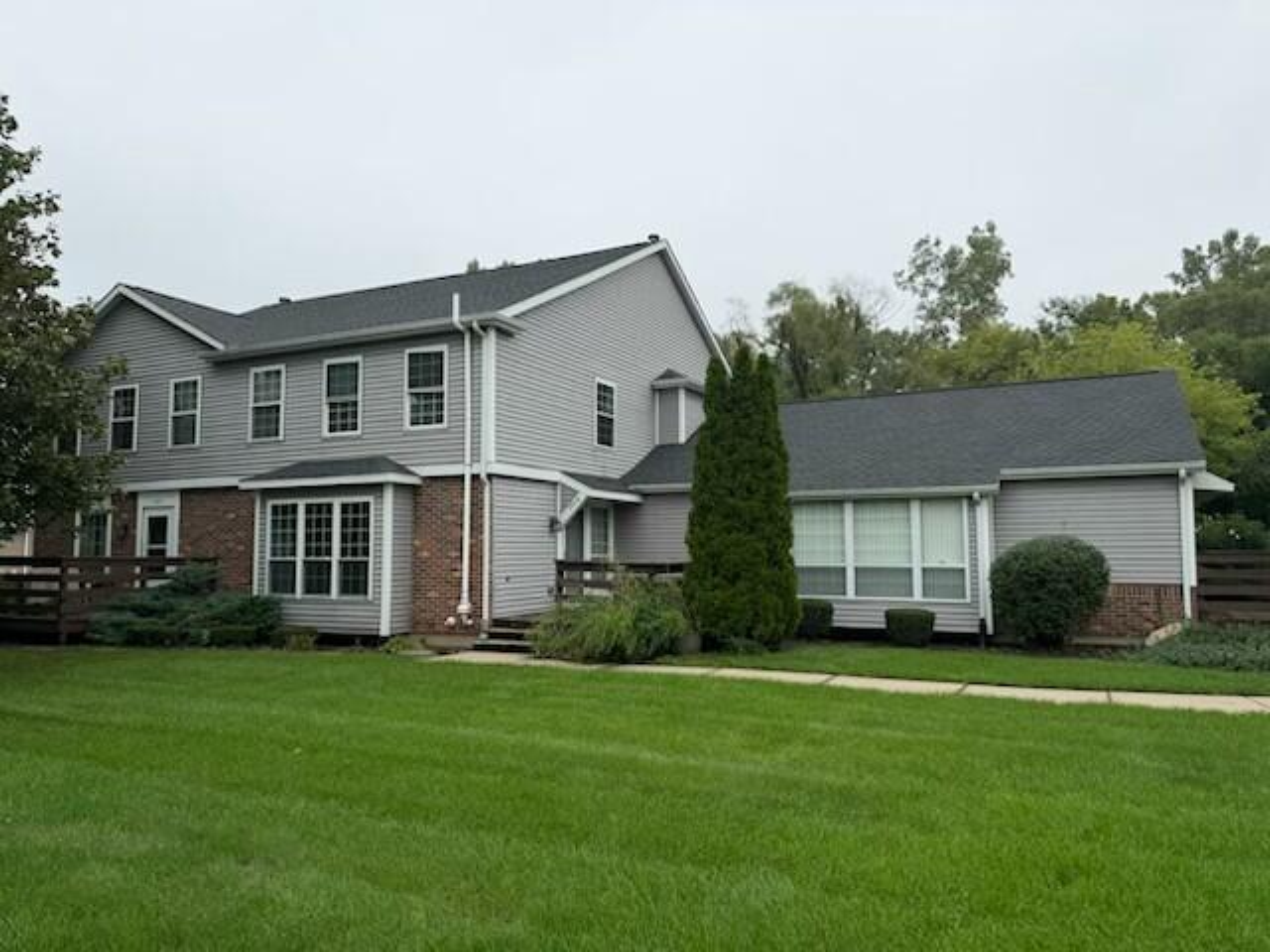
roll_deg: +0.1
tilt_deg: +4.3
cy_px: 476
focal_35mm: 24
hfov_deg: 71.6
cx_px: 635
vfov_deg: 56.8
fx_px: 881
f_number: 1.78
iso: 80
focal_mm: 6.76
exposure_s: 1/967
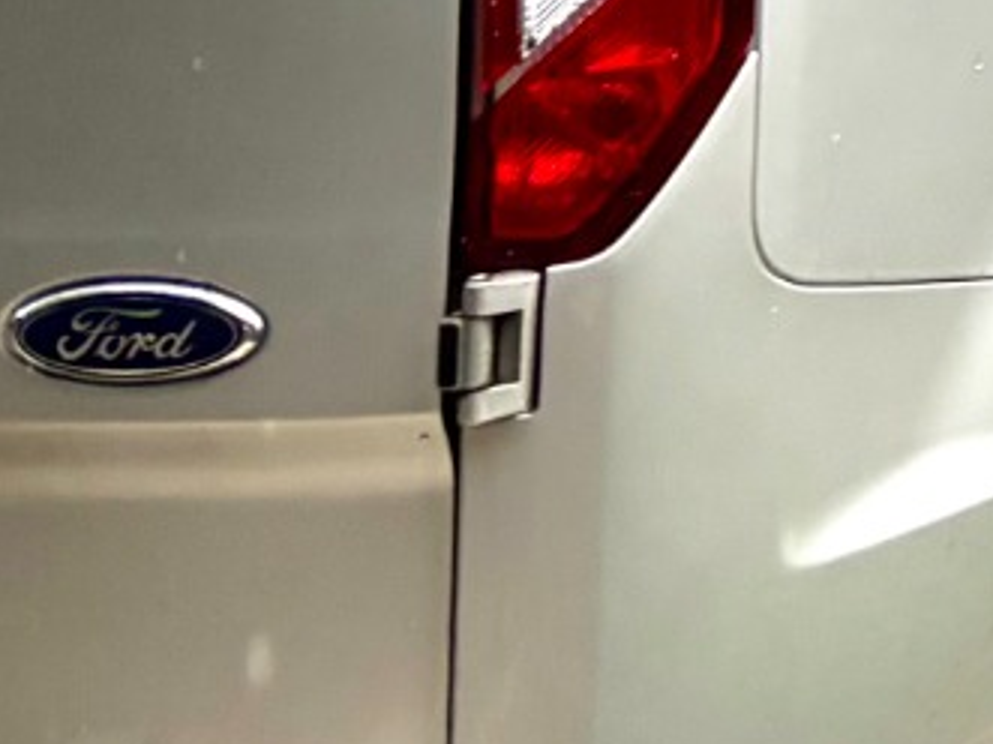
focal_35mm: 161
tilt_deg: +8.7
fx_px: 4617
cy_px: -1278
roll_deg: -1.4
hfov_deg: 10.0
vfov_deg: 8.2
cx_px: 2712
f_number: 1.6
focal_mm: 5.96
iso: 64
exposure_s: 1/1117
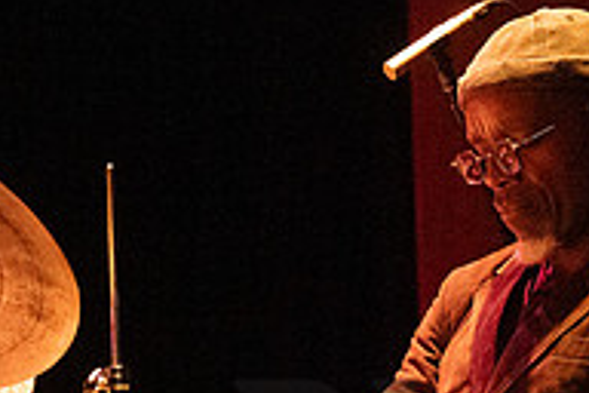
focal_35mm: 278
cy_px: 580
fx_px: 4548
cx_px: 123
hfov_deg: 7.4
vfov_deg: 4.9
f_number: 4
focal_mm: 92
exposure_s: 1/250
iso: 12800
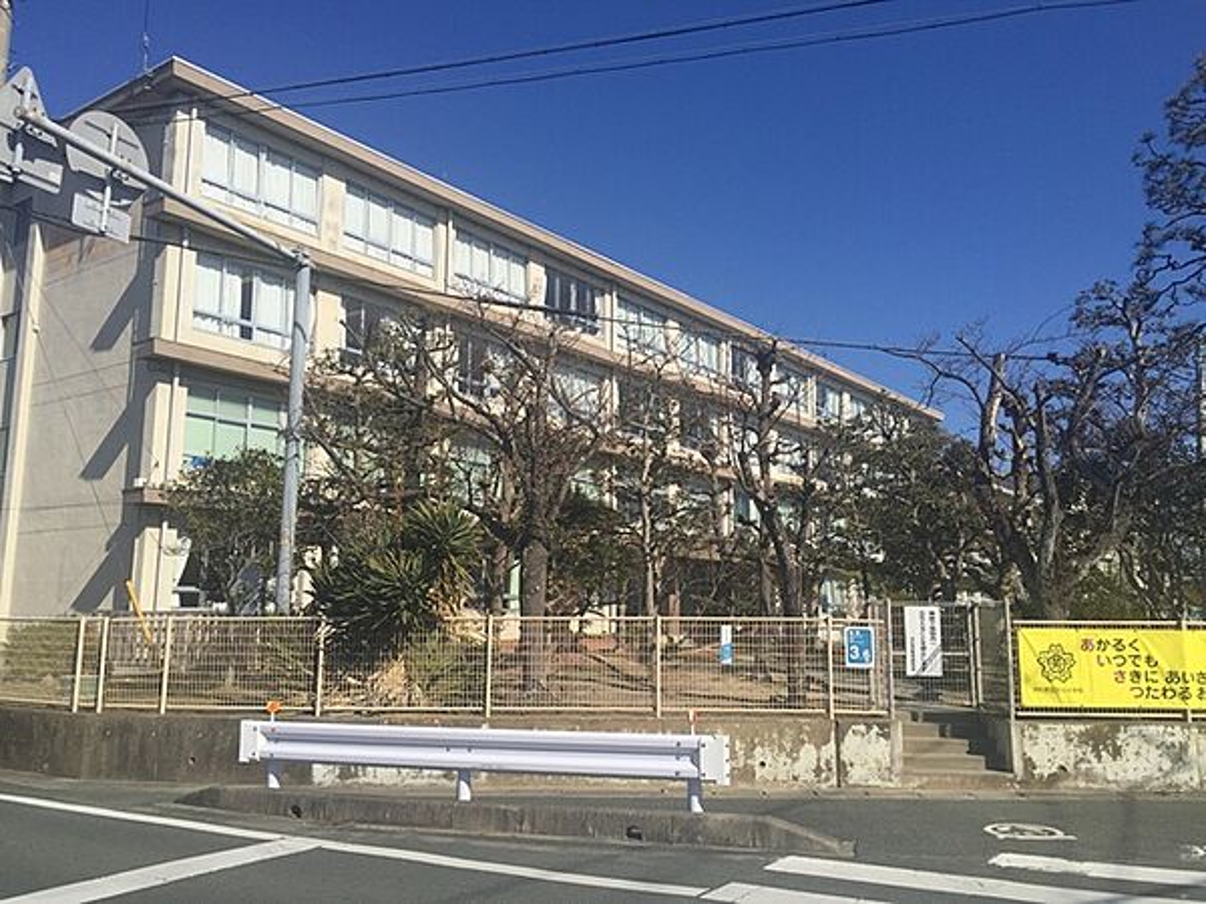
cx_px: 603
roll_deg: -0.5
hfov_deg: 61.7
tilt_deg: +10.0
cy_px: 452
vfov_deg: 48.2
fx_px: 1010
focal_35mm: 29
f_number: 2.2
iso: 32
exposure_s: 1/3597
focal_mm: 4.15
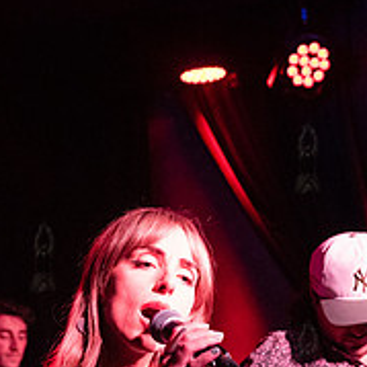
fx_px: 792
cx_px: 305
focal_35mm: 66
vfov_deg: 25.0
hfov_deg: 25.5
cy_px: 355
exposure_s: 1/320
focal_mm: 24
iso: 12800
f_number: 3.2
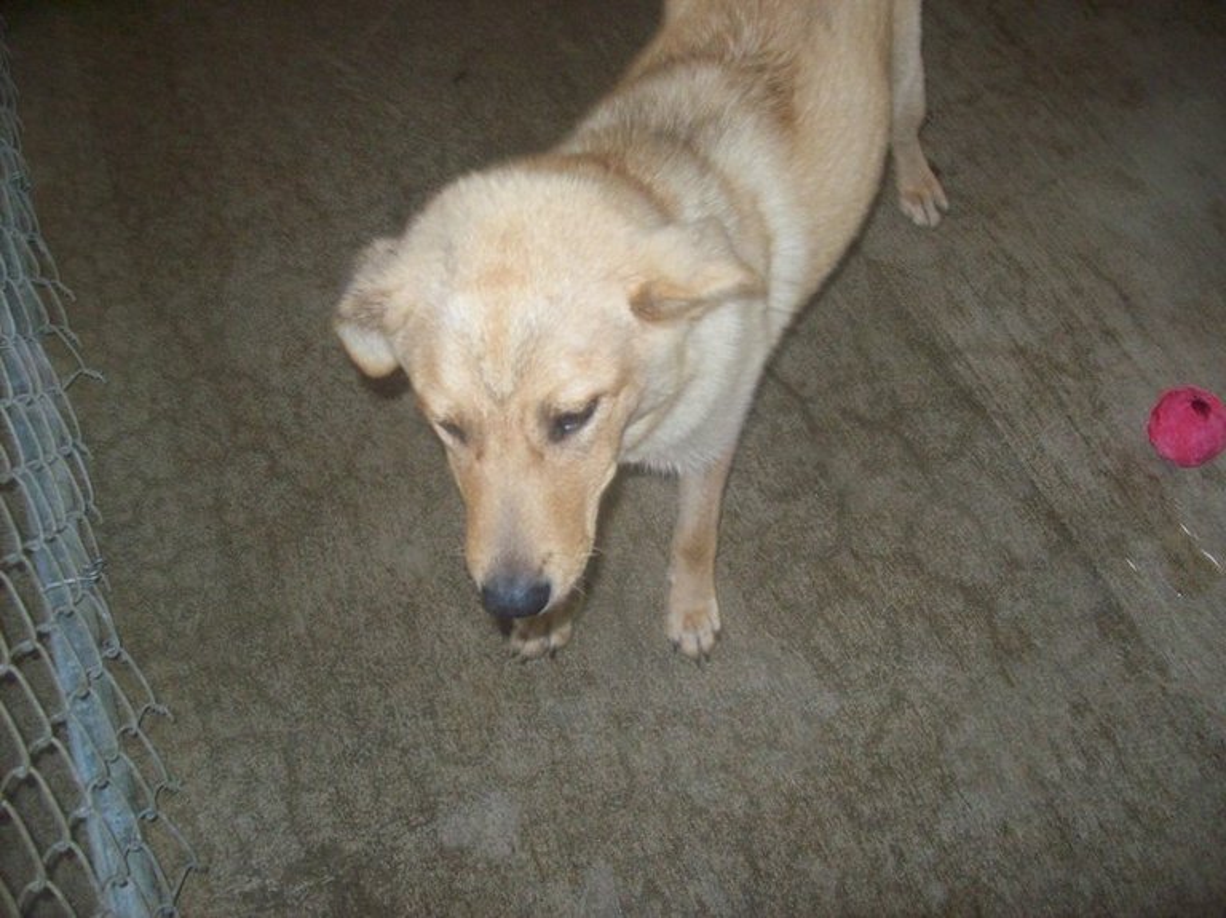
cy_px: 459
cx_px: 613
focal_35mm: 36
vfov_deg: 39.6
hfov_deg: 51.4
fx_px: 1274
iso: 200
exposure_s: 1/64
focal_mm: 6
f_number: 2.7
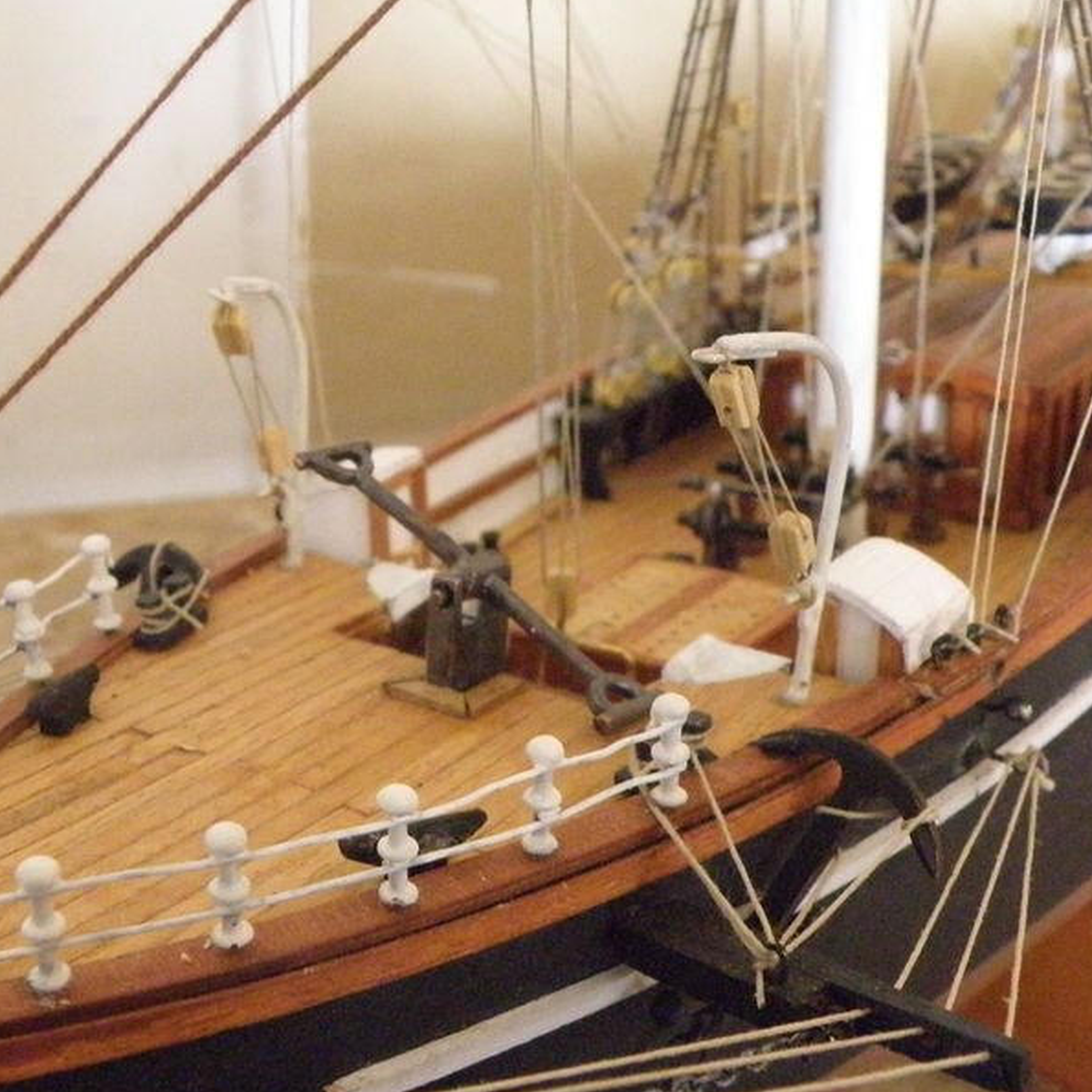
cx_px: 472
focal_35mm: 49
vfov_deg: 34.6
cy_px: 653
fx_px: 1749
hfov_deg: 34.6
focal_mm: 6.02
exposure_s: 1/50
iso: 800
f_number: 3.1
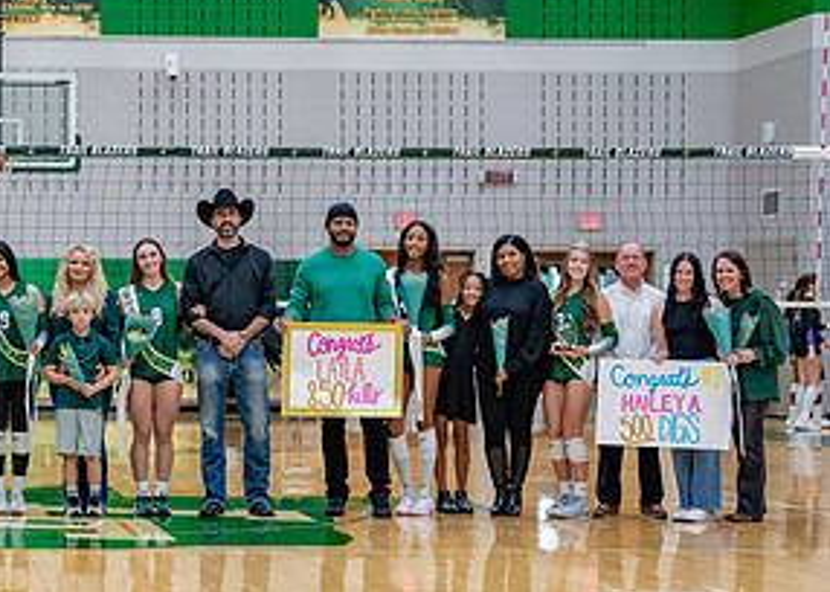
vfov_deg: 12.7
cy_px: 393
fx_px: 2662
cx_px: -67
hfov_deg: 17.2
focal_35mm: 113
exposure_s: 1/400
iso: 800
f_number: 2
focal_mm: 50
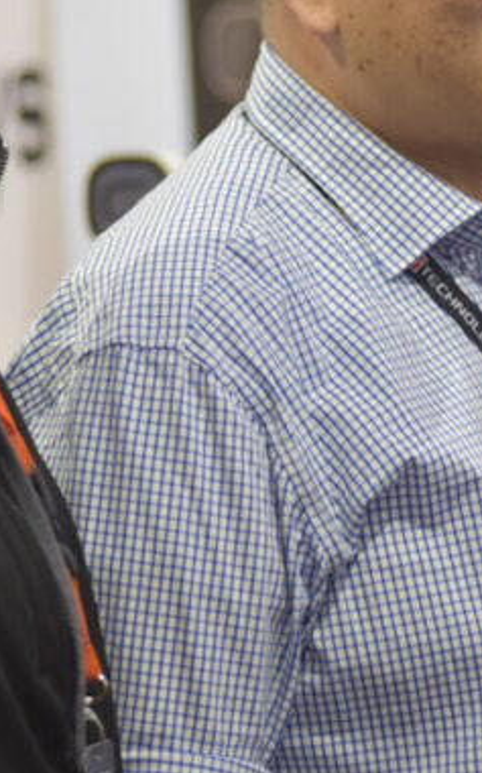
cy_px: 203
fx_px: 5789
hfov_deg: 4.8
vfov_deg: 7.6
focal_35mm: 275
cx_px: 382
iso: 2800
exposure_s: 1/125
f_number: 2.8
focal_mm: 100
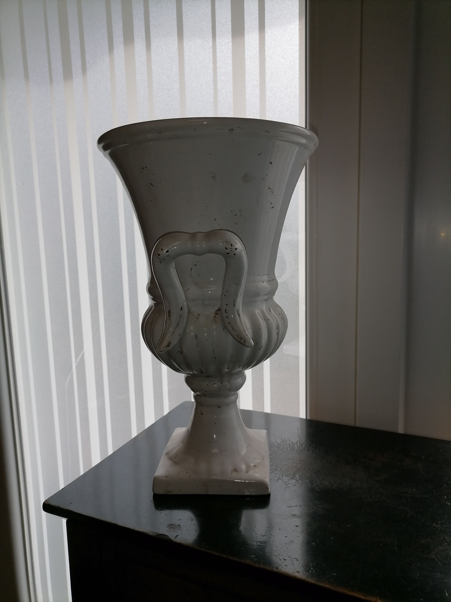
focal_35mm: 26
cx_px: 226
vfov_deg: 67.3
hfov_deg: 53.1
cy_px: 301
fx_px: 452
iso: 50
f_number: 1.8
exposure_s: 1/503
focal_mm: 5.4
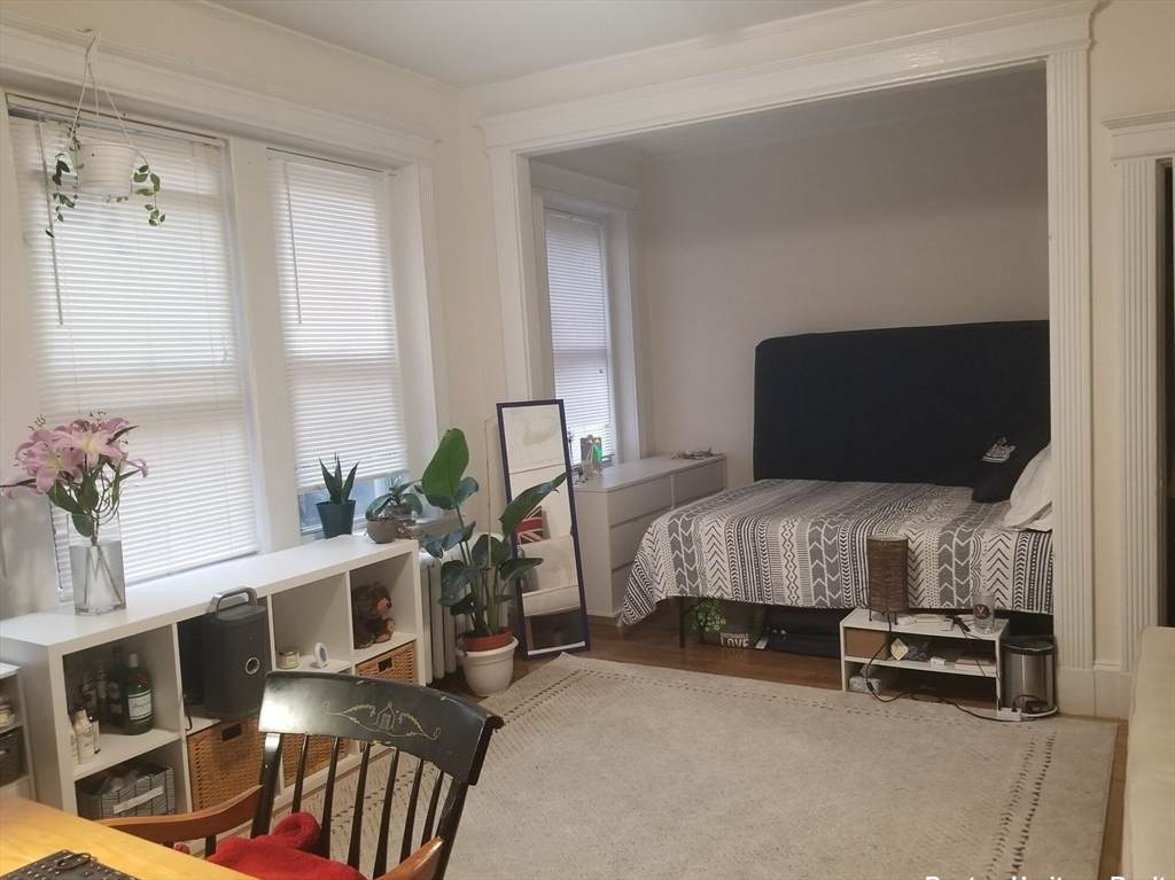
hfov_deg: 67.3
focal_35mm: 26
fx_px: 882
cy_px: 440
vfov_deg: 53.0
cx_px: 588
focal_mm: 4.25
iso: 250
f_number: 1.7
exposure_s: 1/24
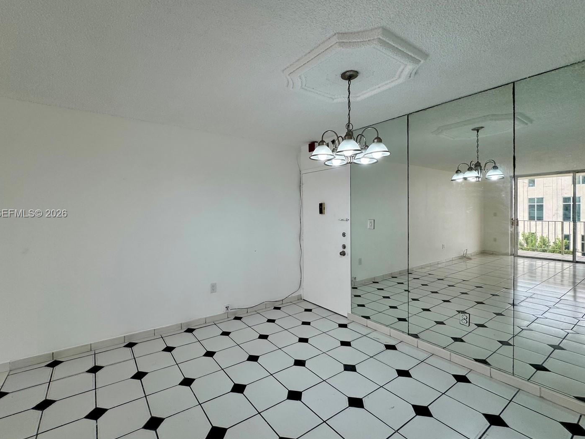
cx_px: 271
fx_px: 270
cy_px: 214
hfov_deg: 94.3
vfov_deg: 78.1
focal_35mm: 16
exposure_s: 1/120
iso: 50
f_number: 2.2
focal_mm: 2.22
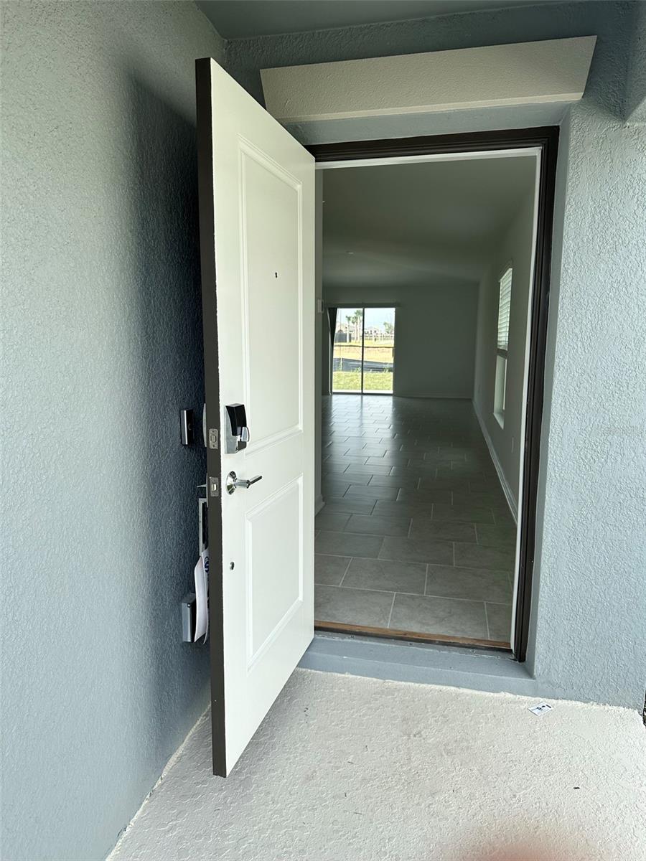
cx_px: 323
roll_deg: -0.4
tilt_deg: -9.5
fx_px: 597
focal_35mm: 24
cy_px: 430
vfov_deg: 71.6
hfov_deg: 56.8
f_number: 1.78
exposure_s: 1/1473
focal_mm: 6.86
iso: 80
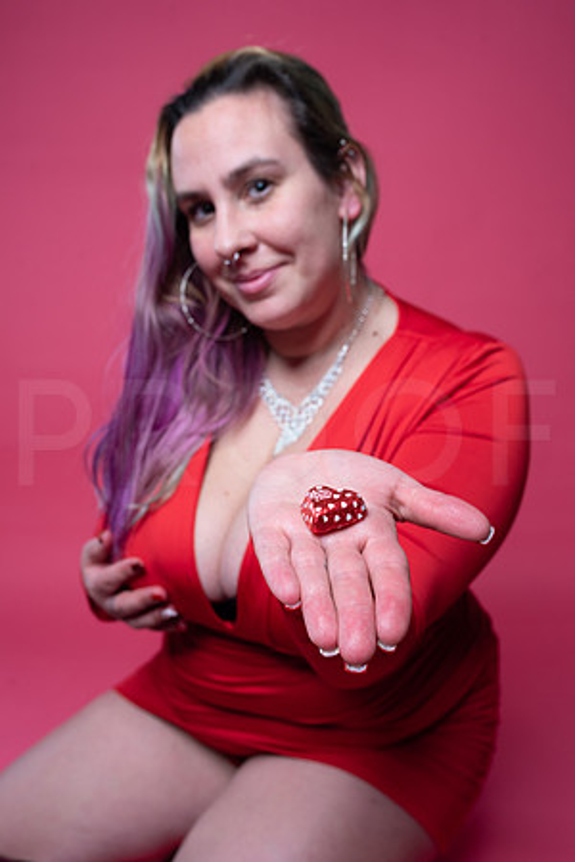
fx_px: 838
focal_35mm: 35
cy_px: 431
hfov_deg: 37.9
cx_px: 288
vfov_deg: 54.4
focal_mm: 35
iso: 100
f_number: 8
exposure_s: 1/160
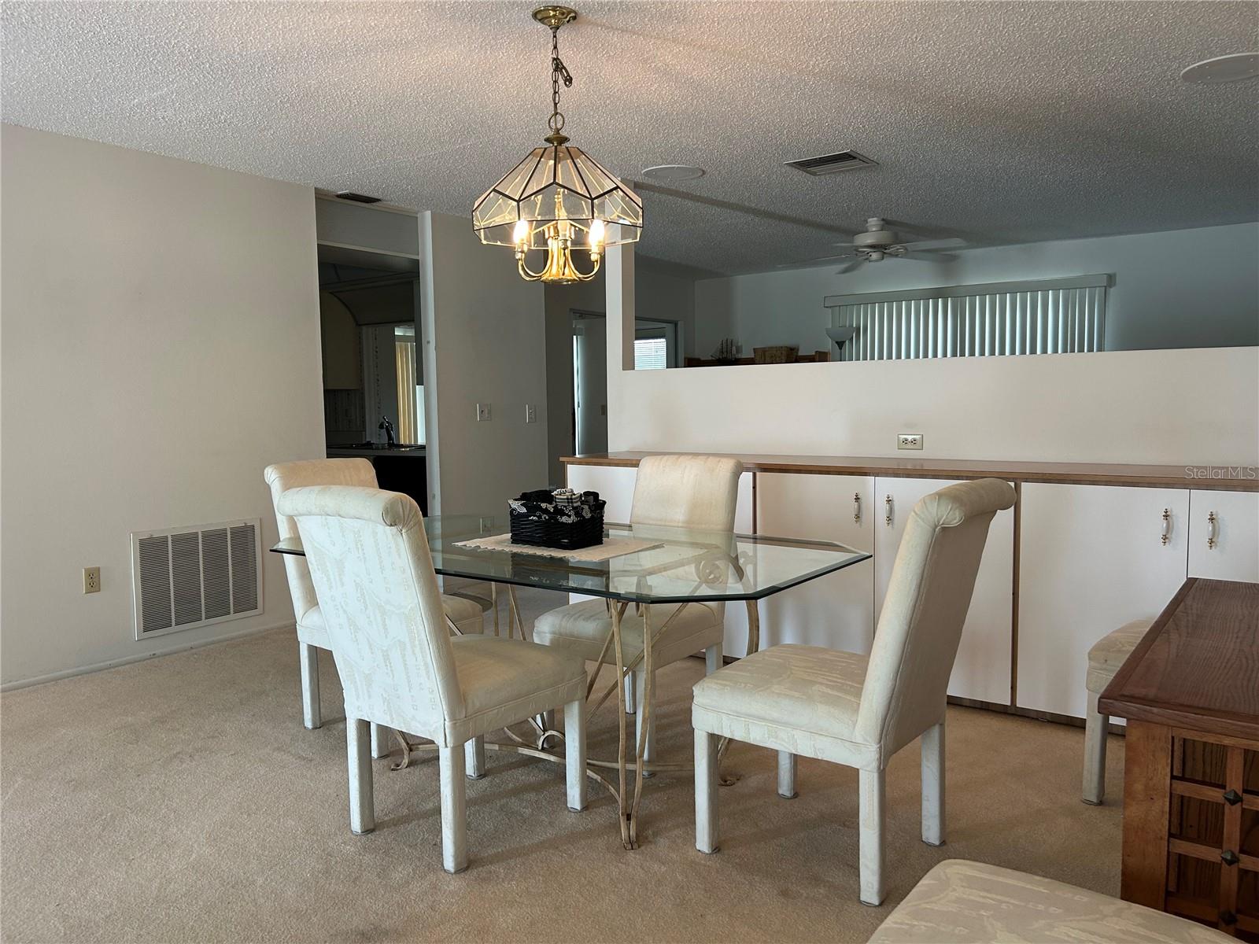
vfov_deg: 53.1
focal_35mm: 26
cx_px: 630
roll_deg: +1.1
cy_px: 472
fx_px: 946
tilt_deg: -4.4
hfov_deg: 67.3
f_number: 1.5
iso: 80
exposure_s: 1/60
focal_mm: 5.7
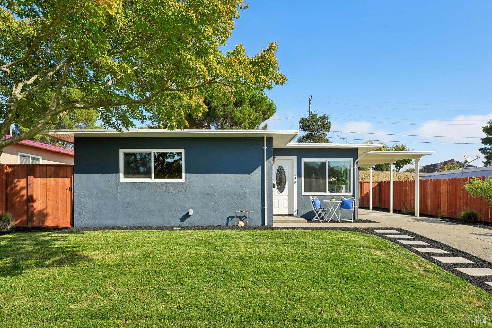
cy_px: 164
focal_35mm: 19
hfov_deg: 87.2
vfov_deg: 64.8
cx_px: 246
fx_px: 258
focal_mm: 18.9
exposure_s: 1/800
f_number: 10
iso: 500
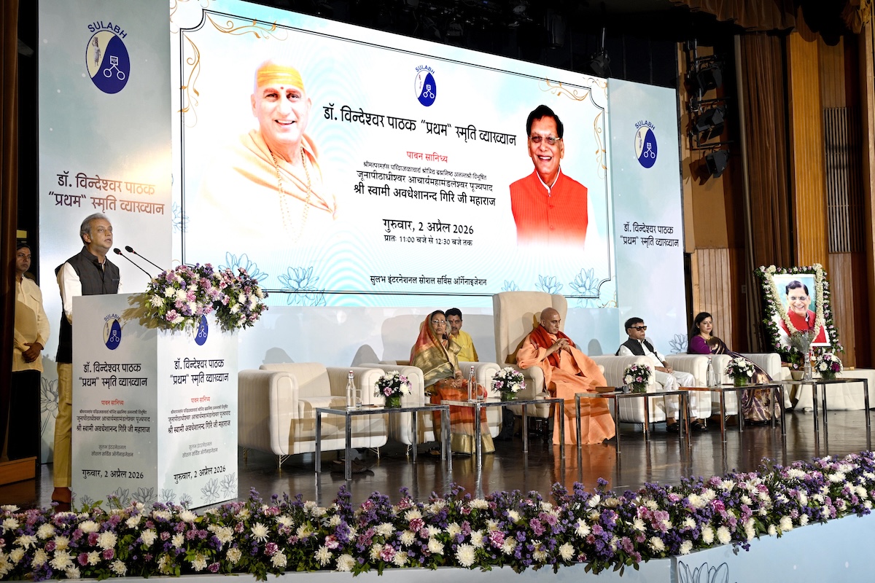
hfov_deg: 49.6
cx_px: 438
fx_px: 948
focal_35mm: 39
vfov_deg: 34.2
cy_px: 292
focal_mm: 39
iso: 800
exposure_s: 1/125
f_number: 6.3
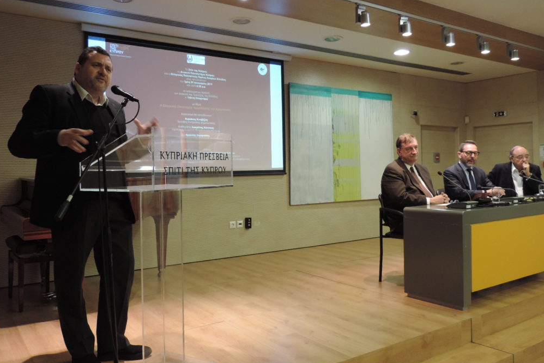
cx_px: 274
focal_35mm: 32
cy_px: 161
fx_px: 484
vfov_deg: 41.1
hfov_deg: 58.7
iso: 400
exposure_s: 1/25
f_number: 3.1
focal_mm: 5.3
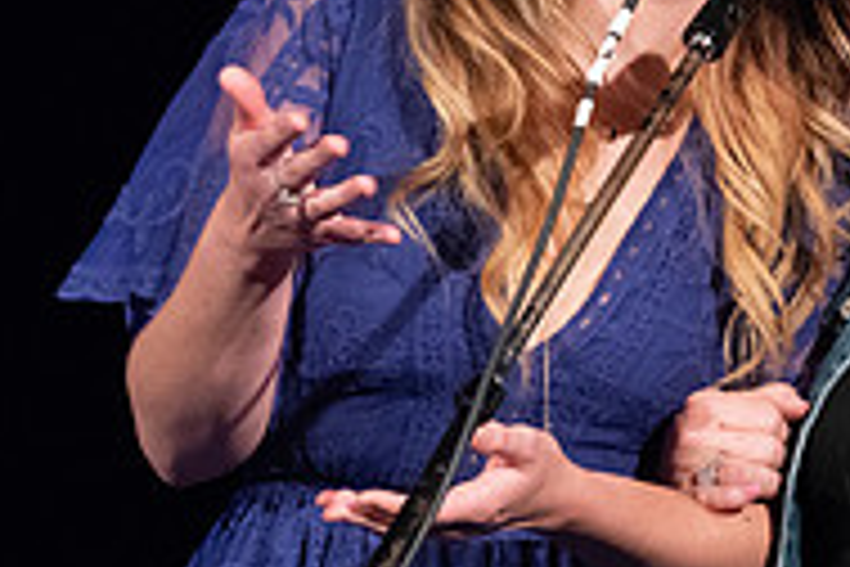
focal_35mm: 492
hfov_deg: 4.2
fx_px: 11616
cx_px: 1201
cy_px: 223
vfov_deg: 2.8
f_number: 6.3
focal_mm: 160
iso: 6400
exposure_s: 1/125
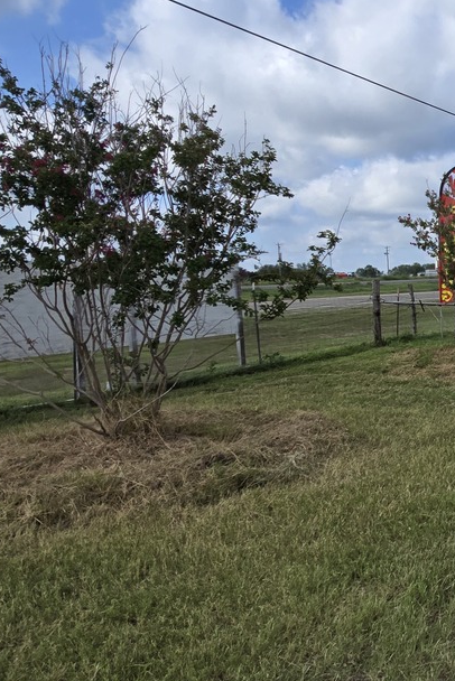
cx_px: 555
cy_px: 338
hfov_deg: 33.1
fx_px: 606
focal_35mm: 32
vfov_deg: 58.7
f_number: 2.2
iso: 50
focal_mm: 2.2
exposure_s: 1/2551
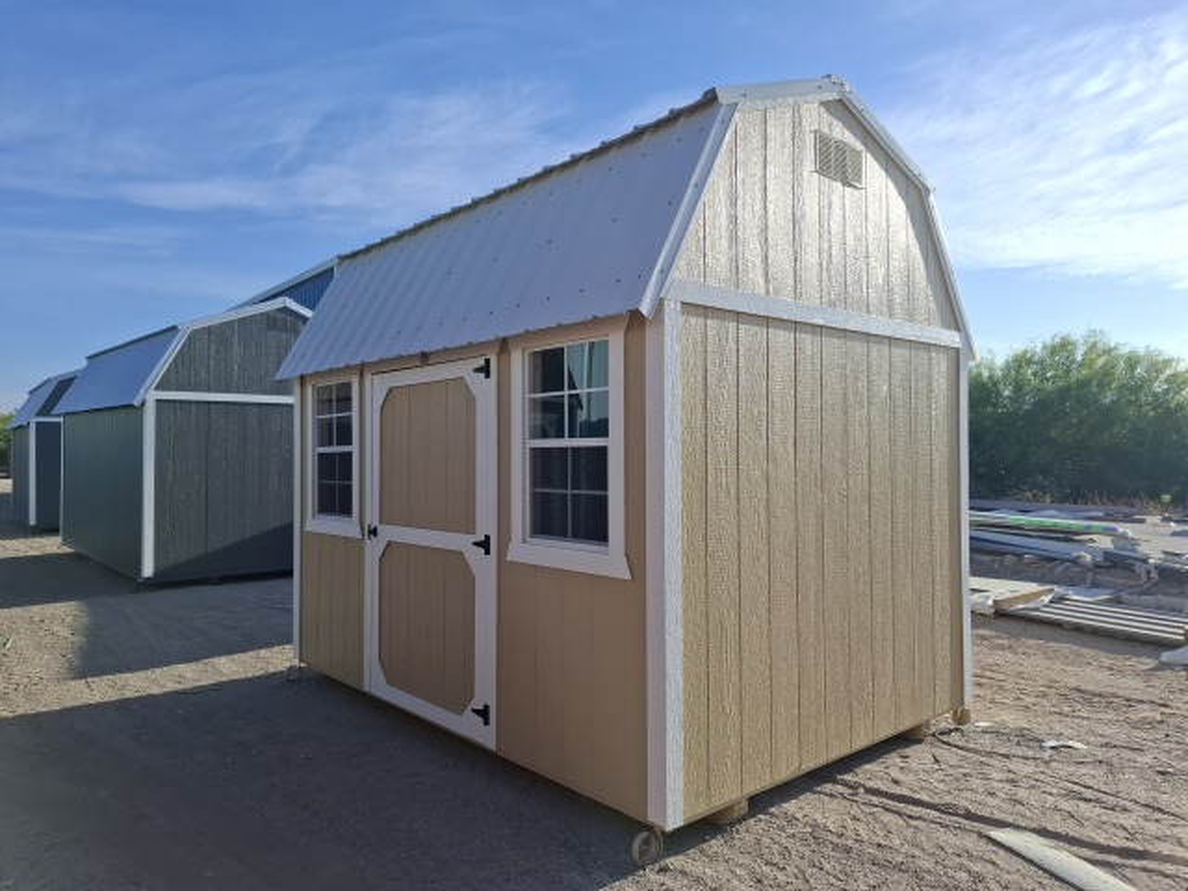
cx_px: 594
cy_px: 446
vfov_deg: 58.9
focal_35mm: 23
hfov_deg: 73.9
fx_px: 789
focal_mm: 5.54
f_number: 1.8
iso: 50
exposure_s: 1/2817
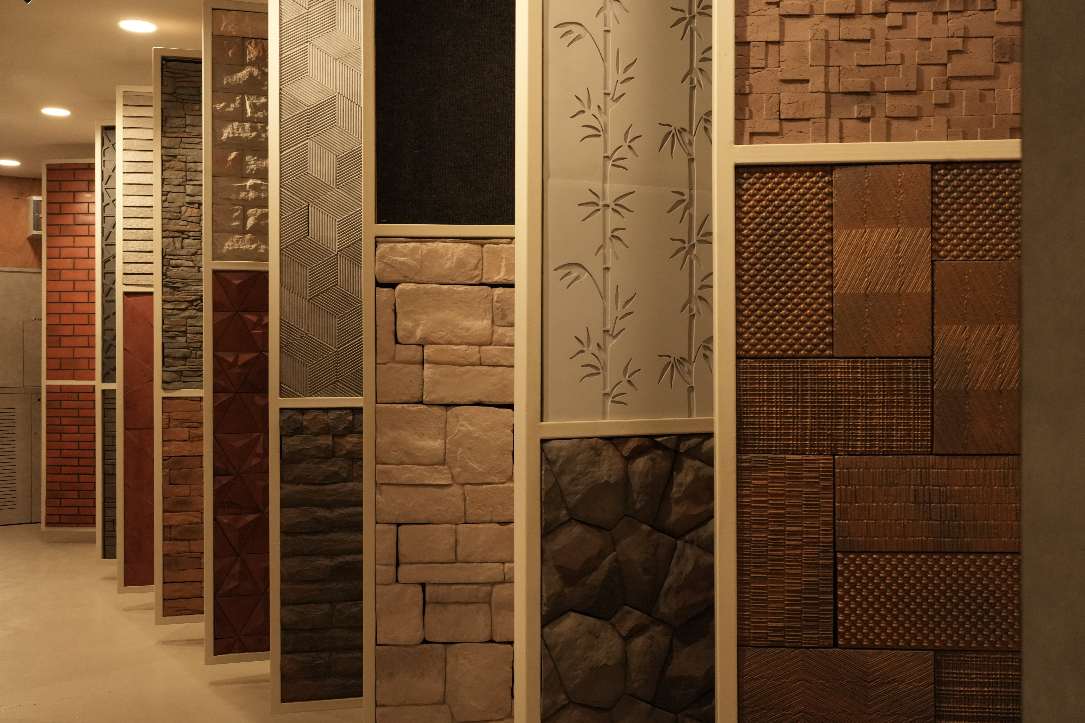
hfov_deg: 54.4
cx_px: 542
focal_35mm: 35
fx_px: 1055
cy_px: 362
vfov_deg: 37.9
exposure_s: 1/160
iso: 4000
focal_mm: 35
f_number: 8
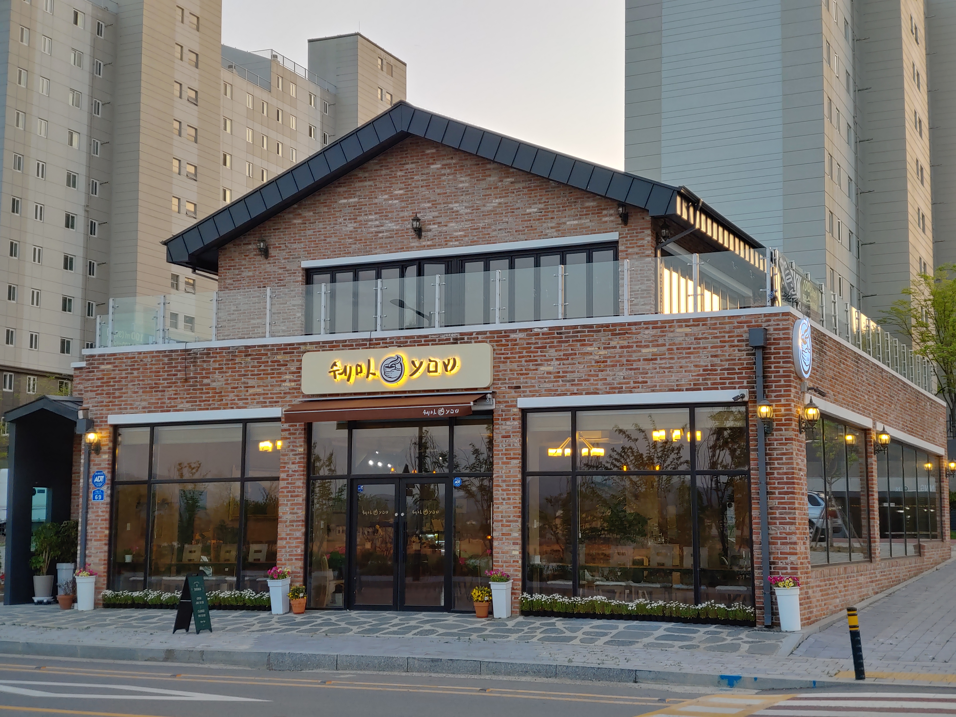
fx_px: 1381
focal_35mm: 50
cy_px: 358
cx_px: 478
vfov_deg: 29.1
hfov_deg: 38.2
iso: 100
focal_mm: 5.88
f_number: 2.4
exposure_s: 1/40
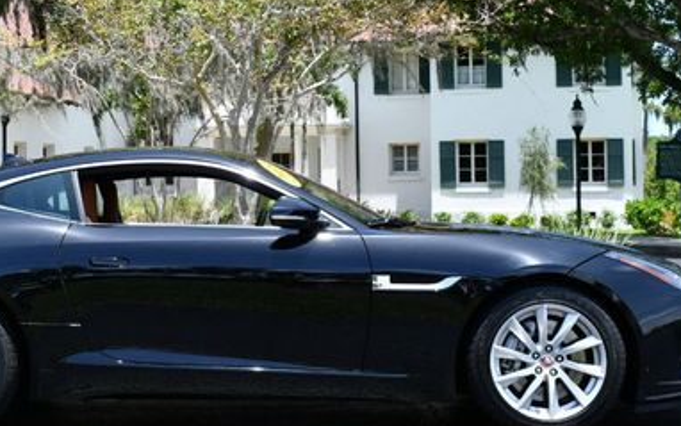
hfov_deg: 23.7
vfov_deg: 15.0
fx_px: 1615
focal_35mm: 87
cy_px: 135
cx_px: 221
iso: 160
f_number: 8
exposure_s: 1/250
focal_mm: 34
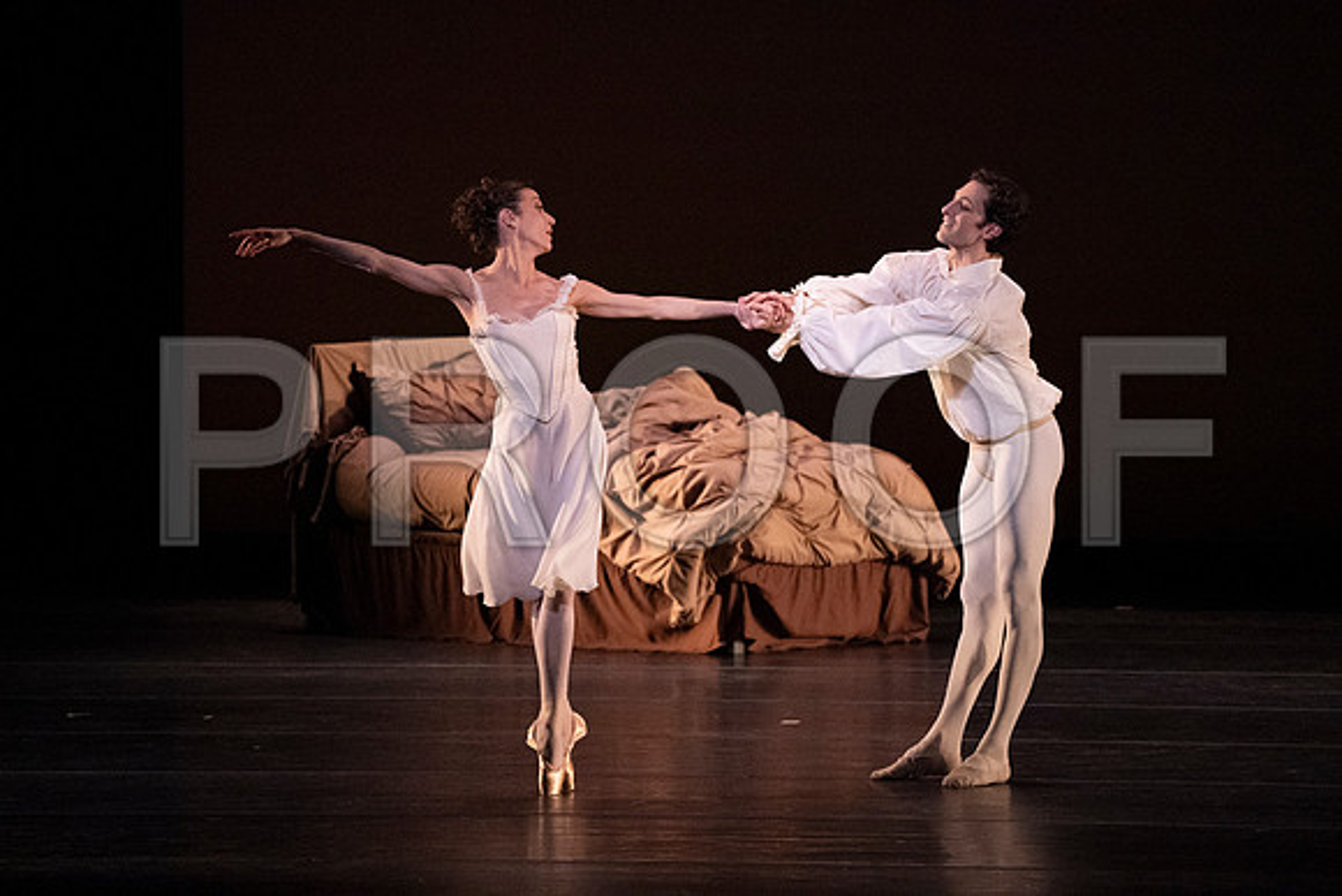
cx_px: 671
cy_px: 448
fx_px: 12975
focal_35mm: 348
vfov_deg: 4.0
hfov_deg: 5.9
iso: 20000
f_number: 5.6
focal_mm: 348
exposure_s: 1/400
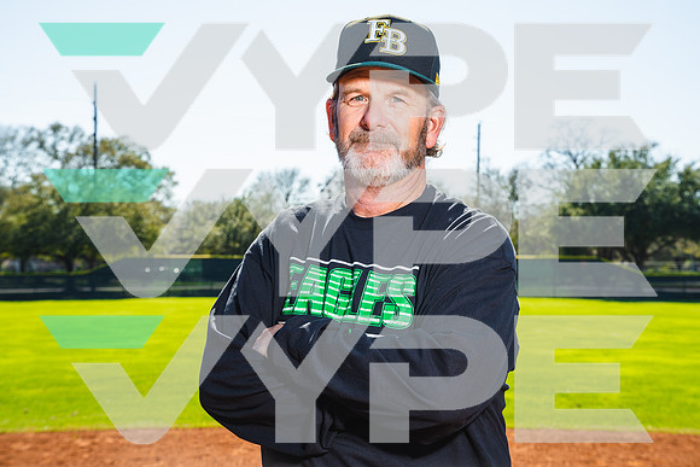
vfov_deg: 24.1
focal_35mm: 56
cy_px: 234
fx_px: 1096
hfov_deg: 35.4
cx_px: 350
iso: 100
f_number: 8
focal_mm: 56
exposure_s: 1/125
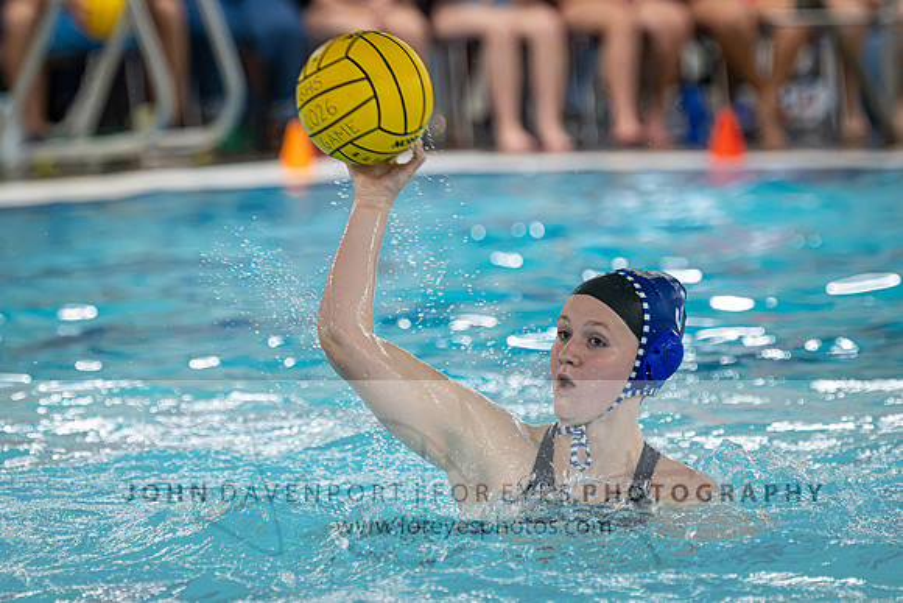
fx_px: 8248
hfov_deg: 6.3
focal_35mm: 329
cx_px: 389
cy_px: 249
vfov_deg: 4.2
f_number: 4
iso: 12800
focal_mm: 220
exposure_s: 1/1000
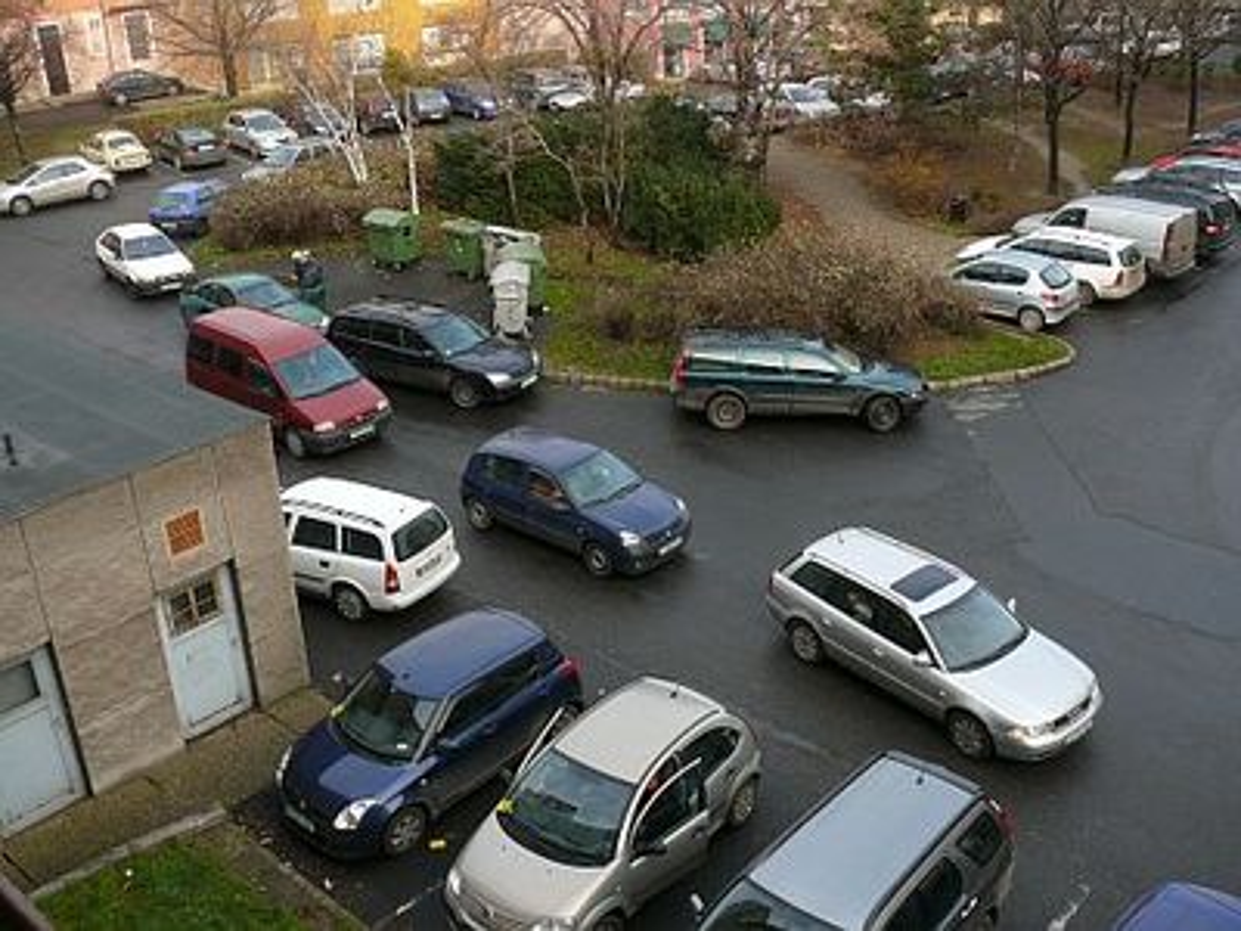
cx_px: 620
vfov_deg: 40.7
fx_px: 1255
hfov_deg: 52.6
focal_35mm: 35
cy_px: 466
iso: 100
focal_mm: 7.4
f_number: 4
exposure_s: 1/125
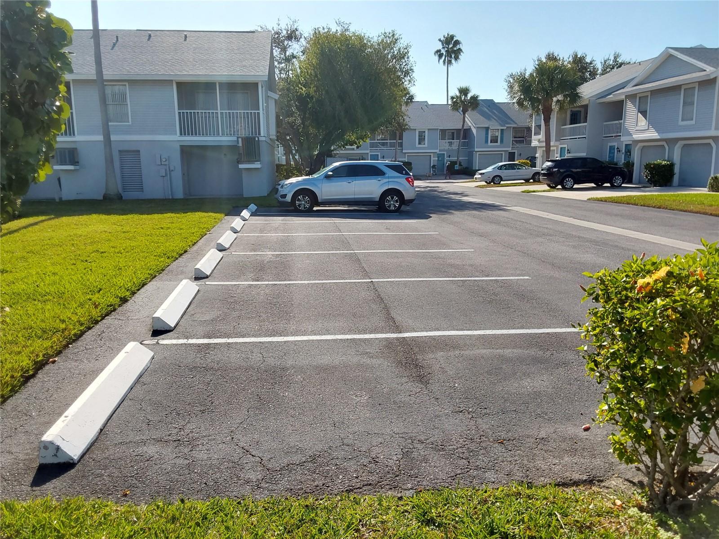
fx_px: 582
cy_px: 270
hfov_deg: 63.4
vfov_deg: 49.7
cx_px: 360
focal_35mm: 28
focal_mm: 2.91
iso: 50
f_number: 1.9
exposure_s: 1/1995
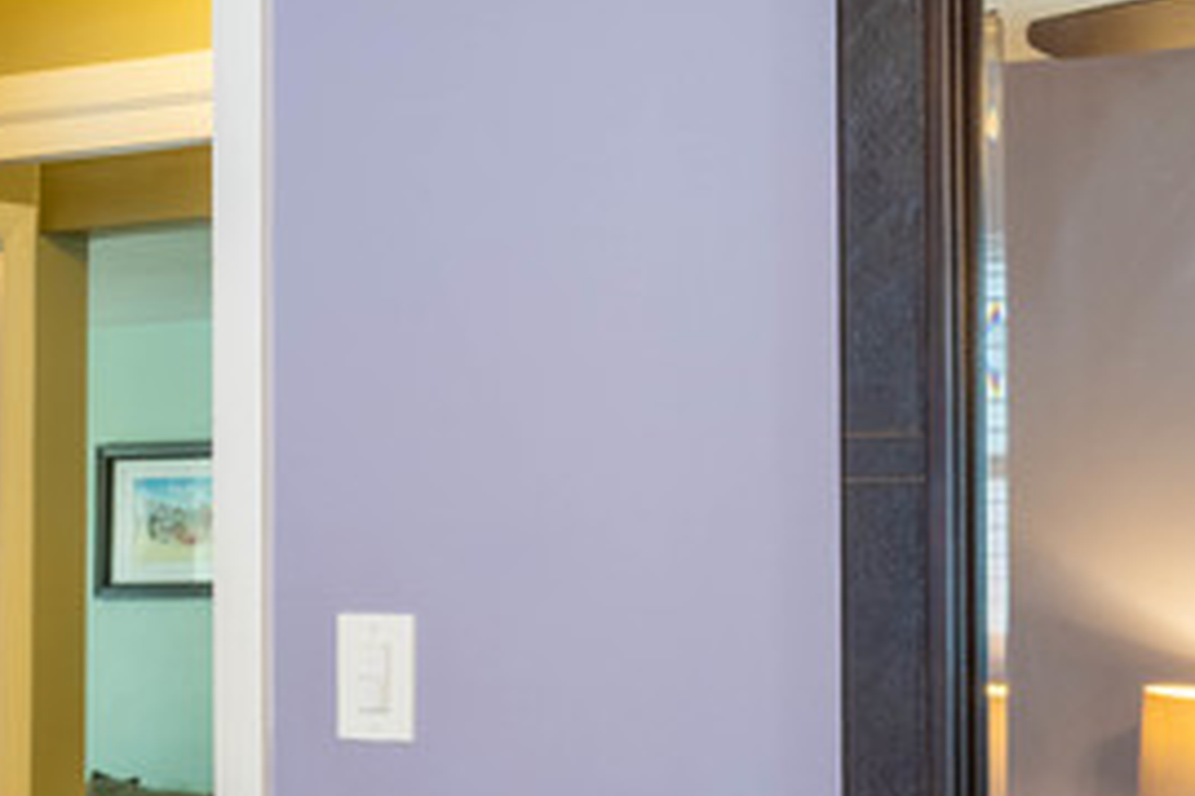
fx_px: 3386
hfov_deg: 19.3
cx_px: -93
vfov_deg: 13.4
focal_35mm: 102
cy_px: 172
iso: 160
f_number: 8
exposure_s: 1/15
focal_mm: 17
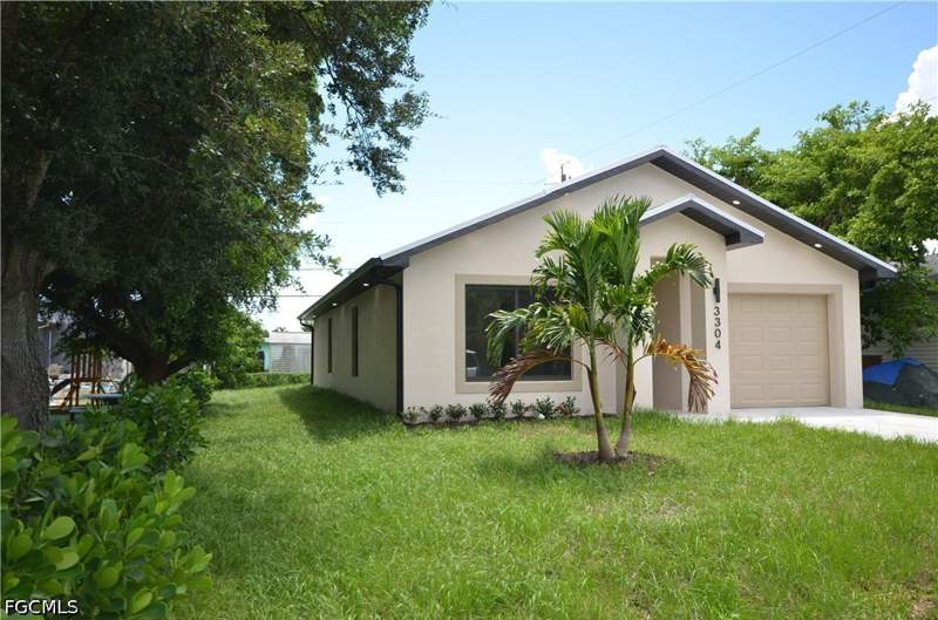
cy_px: 310
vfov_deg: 43.4
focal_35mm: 30
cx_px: 469
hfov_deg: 62.1
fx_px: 780
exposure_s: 1/160
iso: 100
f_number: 6.3
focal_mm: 20
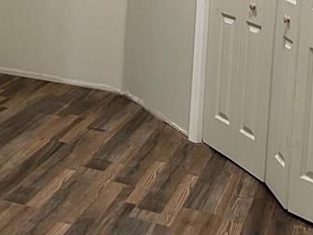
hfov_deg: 23.3
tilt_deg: -3.6
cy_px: -61
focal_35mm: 81
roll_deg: -1.1
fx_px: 733
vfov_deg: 17.2
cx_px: 11
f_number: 1.6
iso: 100
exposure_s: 1/60
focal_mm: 4.2
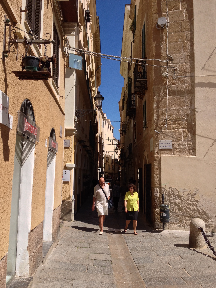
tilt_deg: +4.3
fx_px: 291
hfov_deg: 40.7
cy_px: 144
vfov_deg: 52.6
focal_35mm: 35
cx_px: 108
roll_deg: +0.7
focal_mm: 4.28
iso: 50
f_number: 2.4
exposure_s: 1/1783
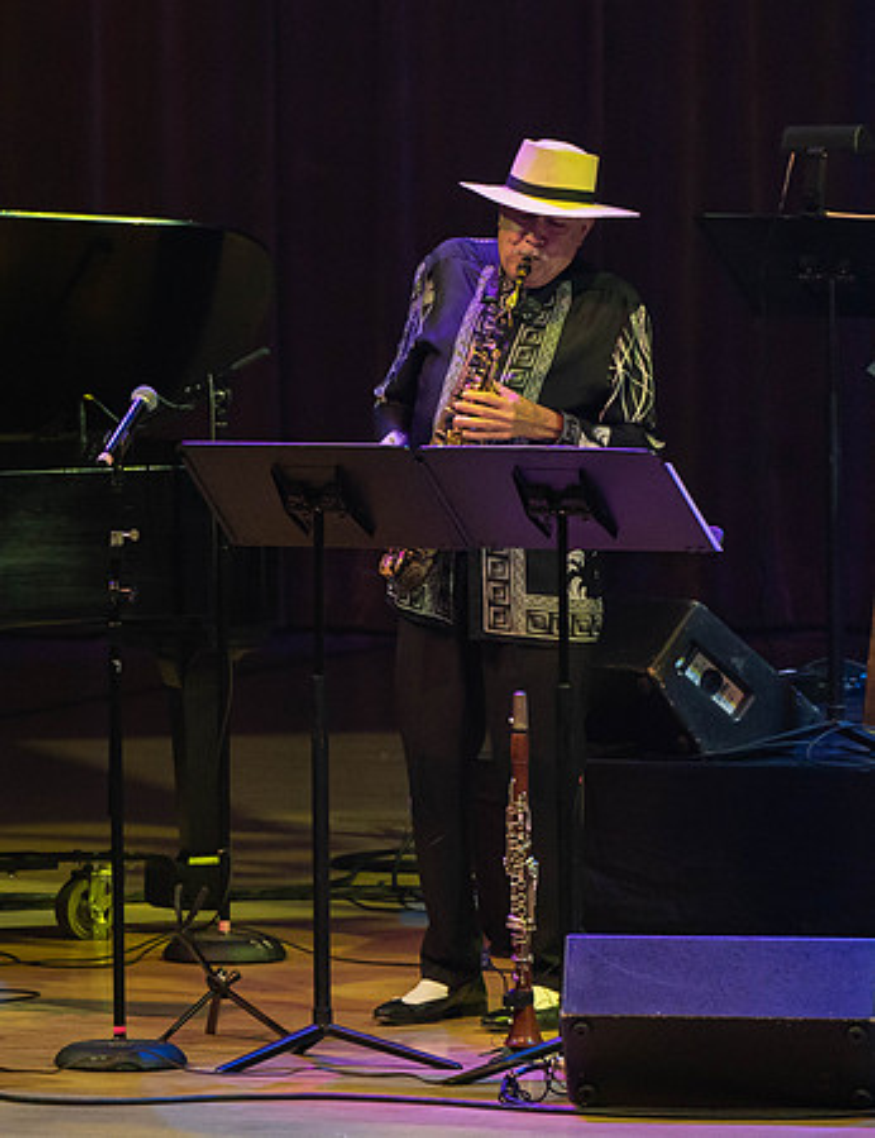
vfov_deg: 4.0
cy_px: 526
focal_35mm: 492
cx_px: -258
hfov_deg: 3.1
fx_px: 16320
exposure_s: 1/200
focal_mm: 259
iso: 3200
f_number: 5.6
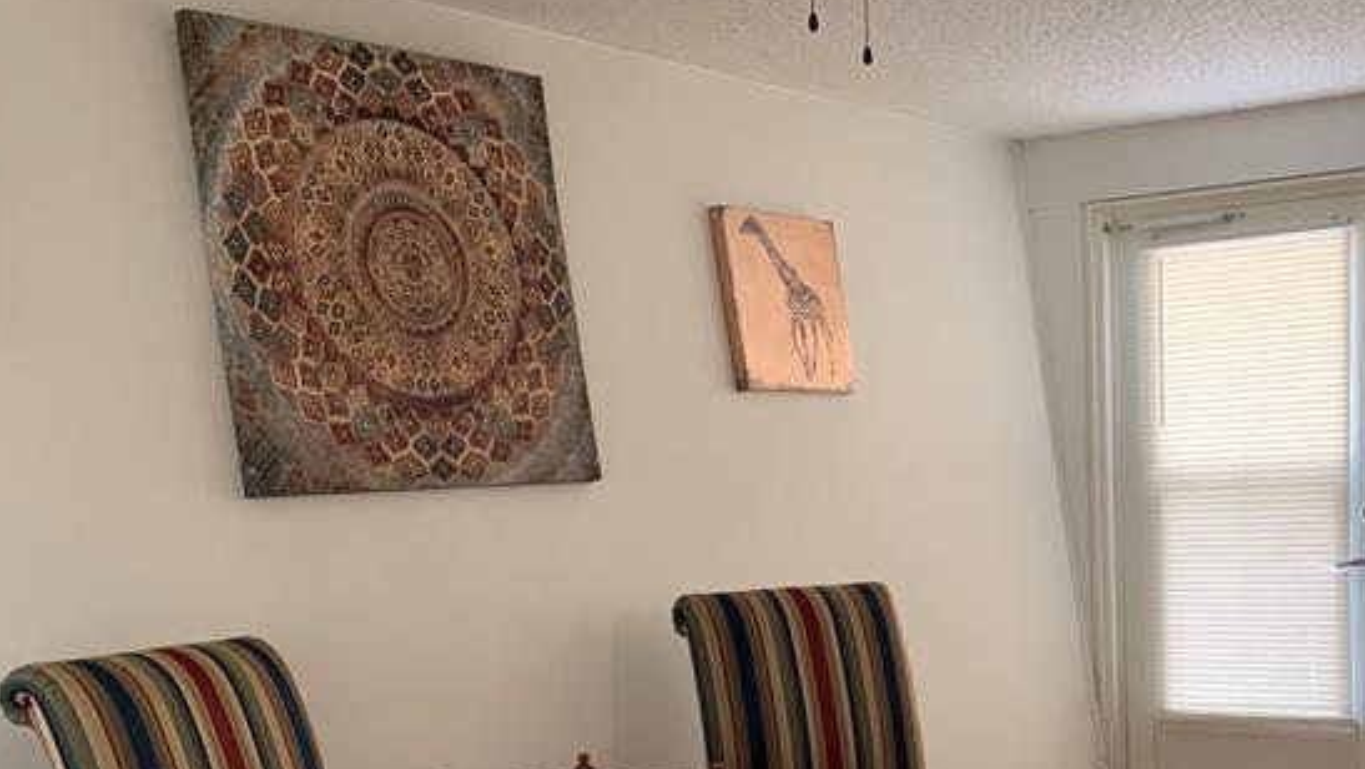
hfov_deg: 38.5
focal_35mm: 53
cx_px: 968
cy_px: 622
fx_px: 1919
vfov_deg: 22.3
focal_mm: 4.2
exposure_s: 1/60
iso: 100
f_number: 1.8
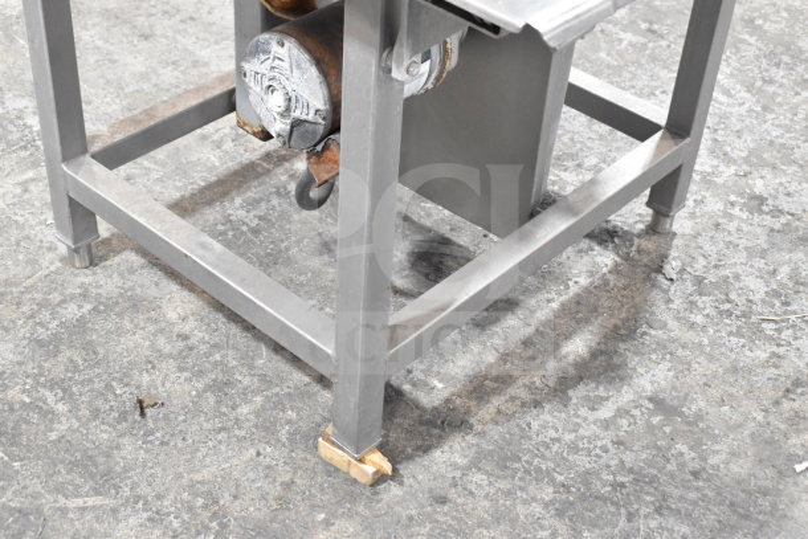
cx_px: 404
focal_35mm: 52
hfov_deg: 37.8
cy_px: 270
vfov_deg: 25.8
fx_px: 1179
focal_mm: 35
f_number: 7.1
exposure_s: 1/160
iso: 6400
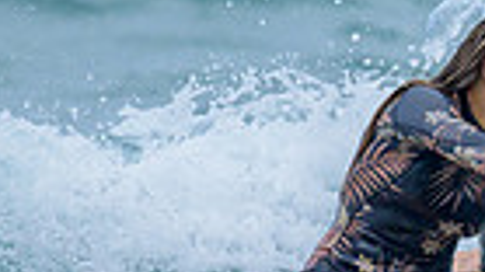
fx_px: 61668
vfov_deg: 0.3
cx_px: 716
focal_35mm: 4798
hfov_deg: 0.5
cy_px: 253
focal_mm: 800
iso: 280
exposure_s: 1/2000
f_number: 6.3
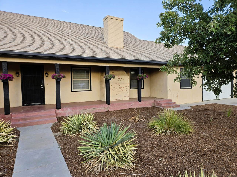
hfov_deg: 73.9
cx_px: 118
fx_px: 157
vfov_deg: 58.9
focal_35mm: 23
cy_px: 88
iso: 25
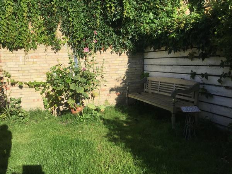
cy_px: 87
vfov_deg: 45.4
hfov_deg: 58.4
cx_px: 116
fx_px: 208
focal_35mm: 31
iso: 25
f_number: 2.4
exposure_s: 1/1294
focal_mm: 3.3
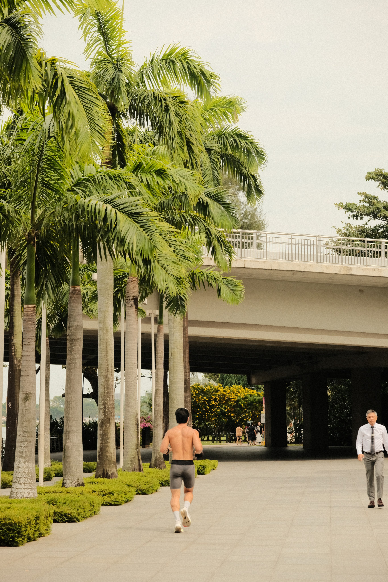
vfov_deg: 24.2
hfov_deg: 16.3
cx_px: 194
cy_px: 291
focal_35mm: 84
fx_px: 1358
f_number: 4.5
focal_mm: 56
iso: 800
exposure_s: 1/500
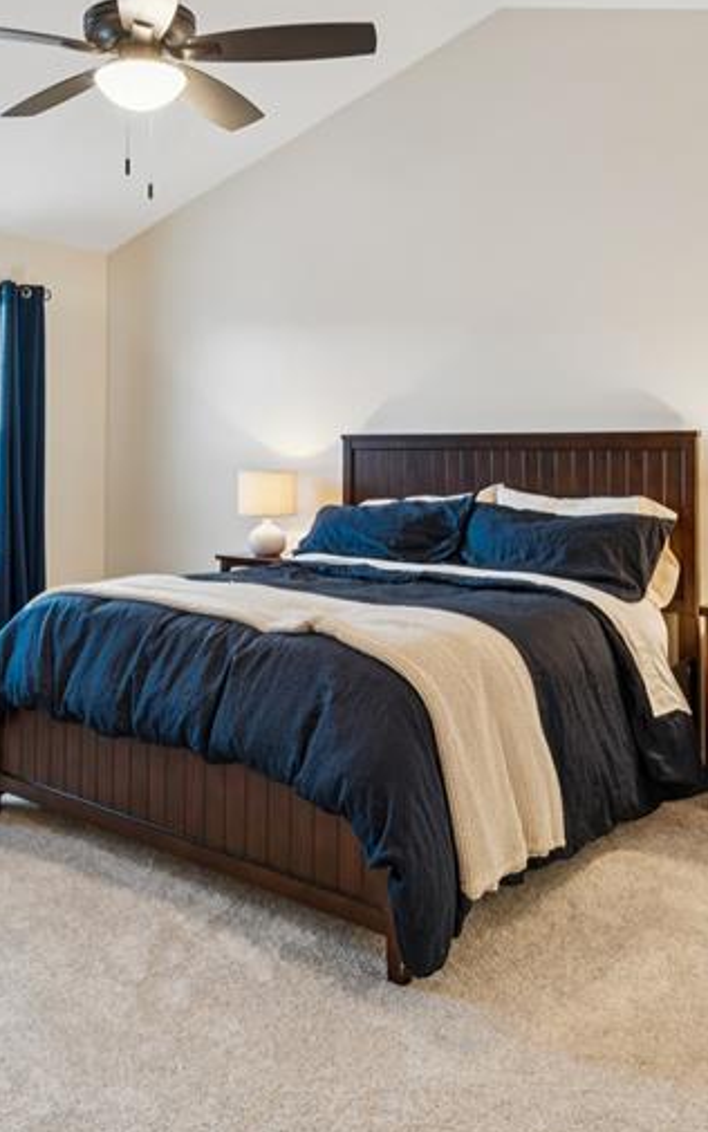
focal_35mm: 33
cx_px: 208
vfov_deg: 58.4
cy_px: 489
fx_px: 1007
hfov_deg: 38.1
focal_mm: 15.8
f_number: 13
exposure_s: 1/1.67
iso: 320
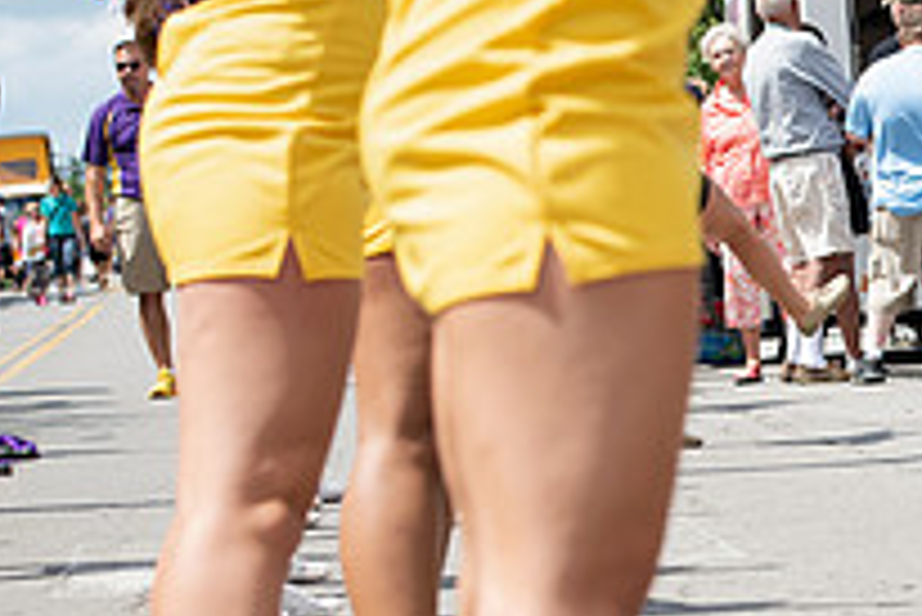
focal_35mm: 289
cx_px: 1196
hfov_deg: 7.1
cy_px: 443
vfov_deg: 4.8
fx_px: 7407
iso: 200
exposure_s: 1/800
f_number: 5.6
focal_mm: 102
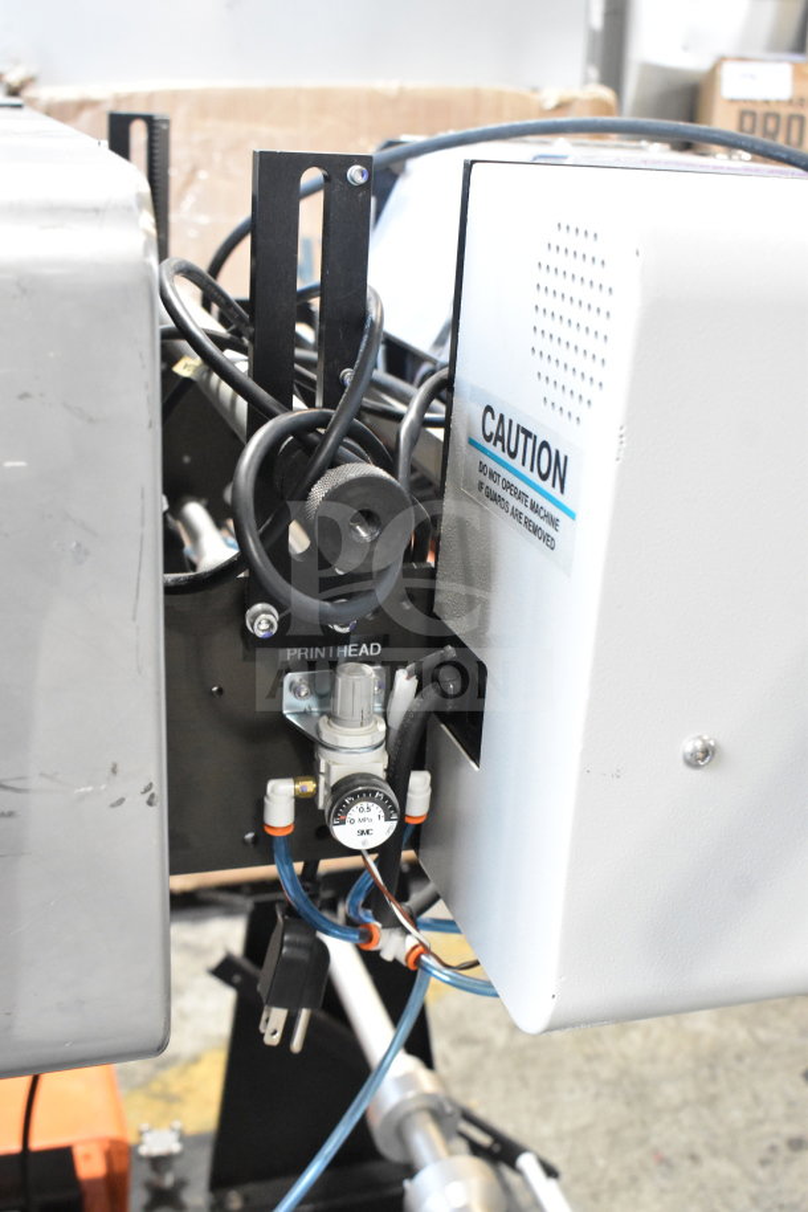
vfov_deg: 47.9
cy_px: 606
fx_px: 1363
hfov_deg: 33.0
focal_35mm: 40
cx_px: 404
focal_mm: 27
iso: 6400
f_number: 7.1
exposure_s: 1/200
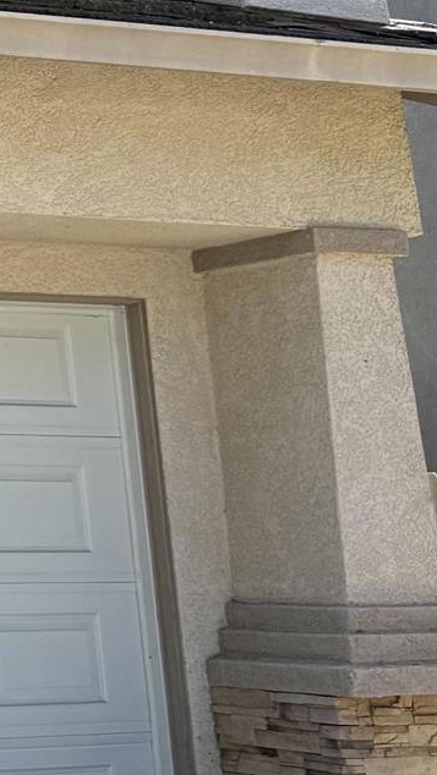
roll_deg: +1.6
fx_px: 1955
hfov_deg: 11.1
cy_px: -10
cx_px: -534
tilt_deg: +15.8
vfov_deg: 21.6
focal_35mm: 95
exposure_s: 1/1215
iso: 80
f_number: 1.78
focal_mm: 6.76
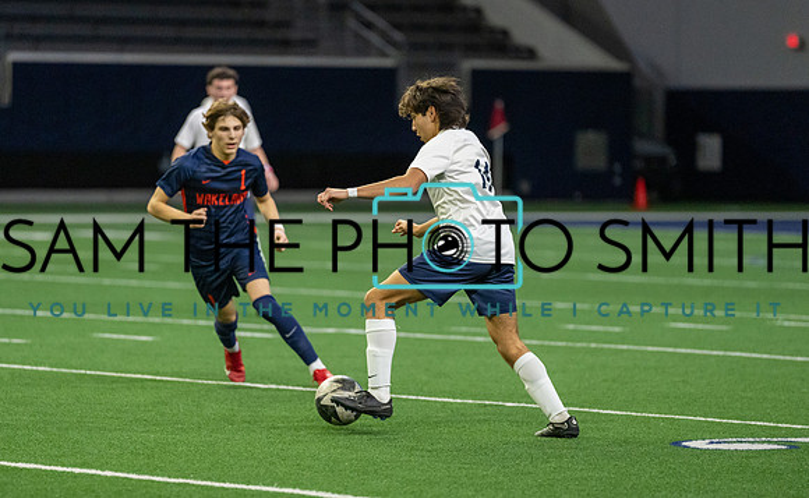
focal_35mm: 248
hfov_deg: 8.5
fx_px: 5449
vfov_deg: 5.2
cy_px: 267
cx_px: 354
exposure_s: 1/1250
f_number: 2.8
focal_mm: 200
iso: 5000
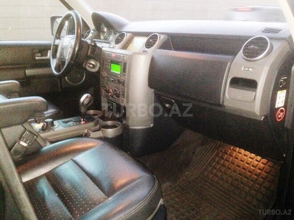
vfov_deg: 42.9
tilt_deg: -18.0
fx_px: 280
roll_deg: -1.1
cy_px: 110
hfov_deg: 55.4
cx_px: 147
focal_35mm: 33
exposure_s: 1/16
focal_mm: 4.12
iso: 500
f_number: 2.4
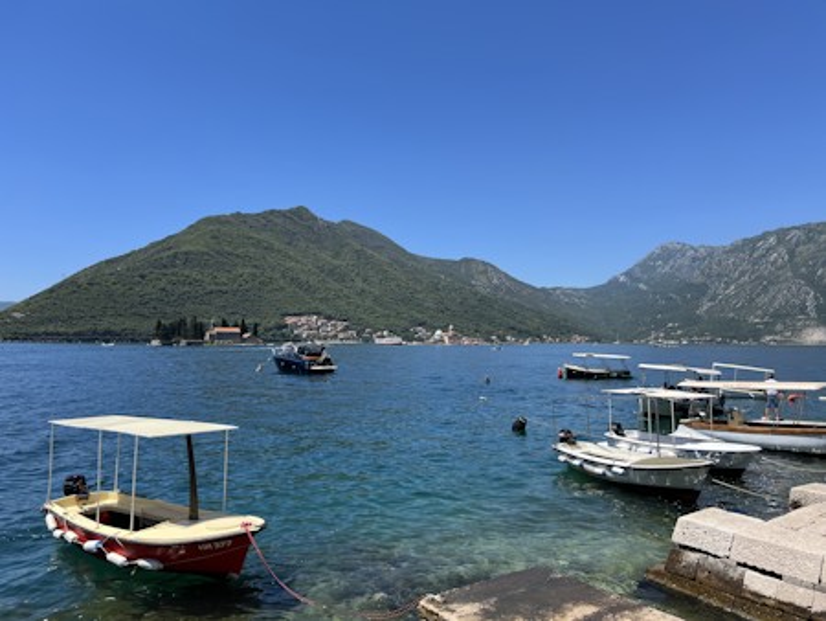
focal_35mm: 26
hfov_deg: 67.3
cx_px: 413
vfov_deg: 53.1
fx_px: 621
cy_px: 310
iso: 50
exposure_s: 1/3831
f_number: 1.5
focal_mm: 5.7
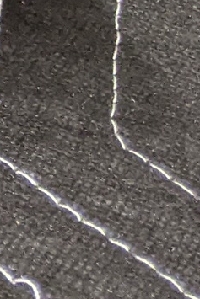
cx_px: -808
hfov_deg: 5.2
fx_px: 1707
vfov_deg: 8.8
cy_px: -487
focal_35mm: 205
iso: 476
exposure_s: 1/24
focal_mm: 4.44
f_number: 1.8
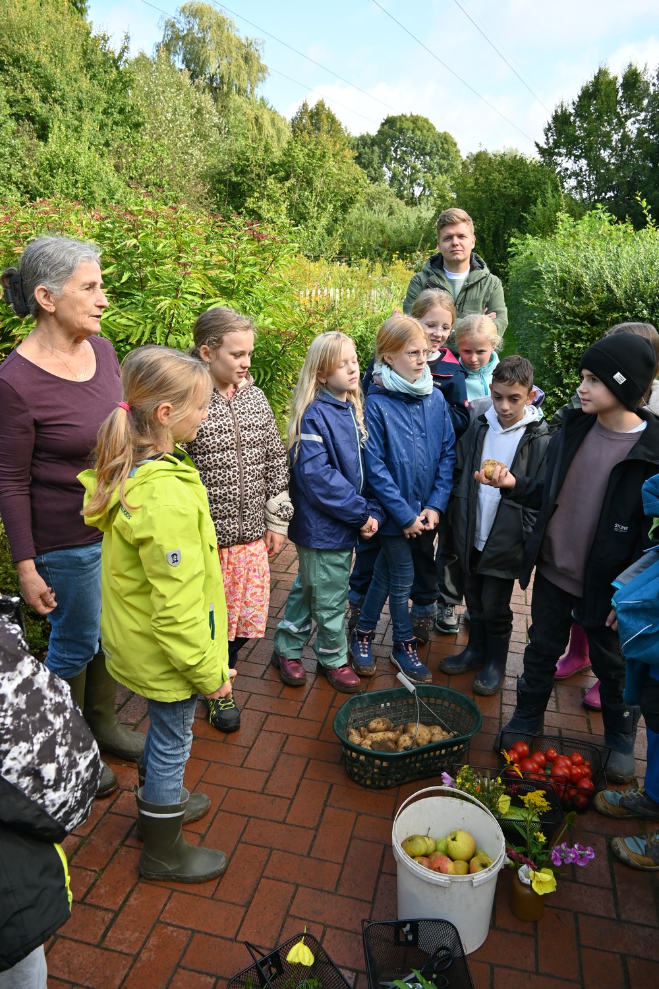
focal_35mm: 27
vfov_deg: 67.4
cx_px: 330
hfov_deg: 47.9
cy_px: 494
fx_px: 741
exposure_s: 1/250
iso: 200
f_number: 5.6
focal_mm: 18
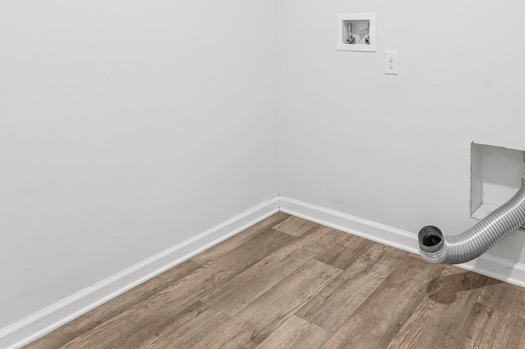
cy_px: 36
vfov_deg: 42.1
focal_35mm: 28
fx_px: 415
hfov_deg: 62.5
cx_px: 364
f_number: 8
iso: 400
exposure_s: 1/4
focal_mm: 15.8
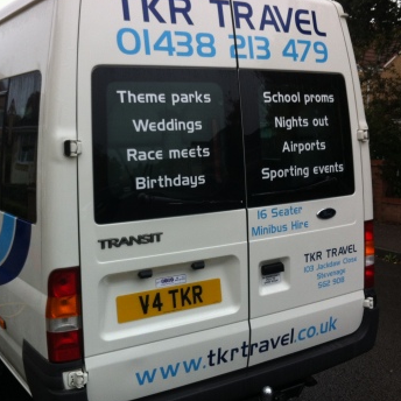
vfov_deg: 36.8
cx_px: 183
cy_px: 189
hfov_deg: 36.8
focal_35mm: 46
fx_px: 603
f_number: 2.8
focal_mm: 3.85
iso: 80
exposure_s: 1/215
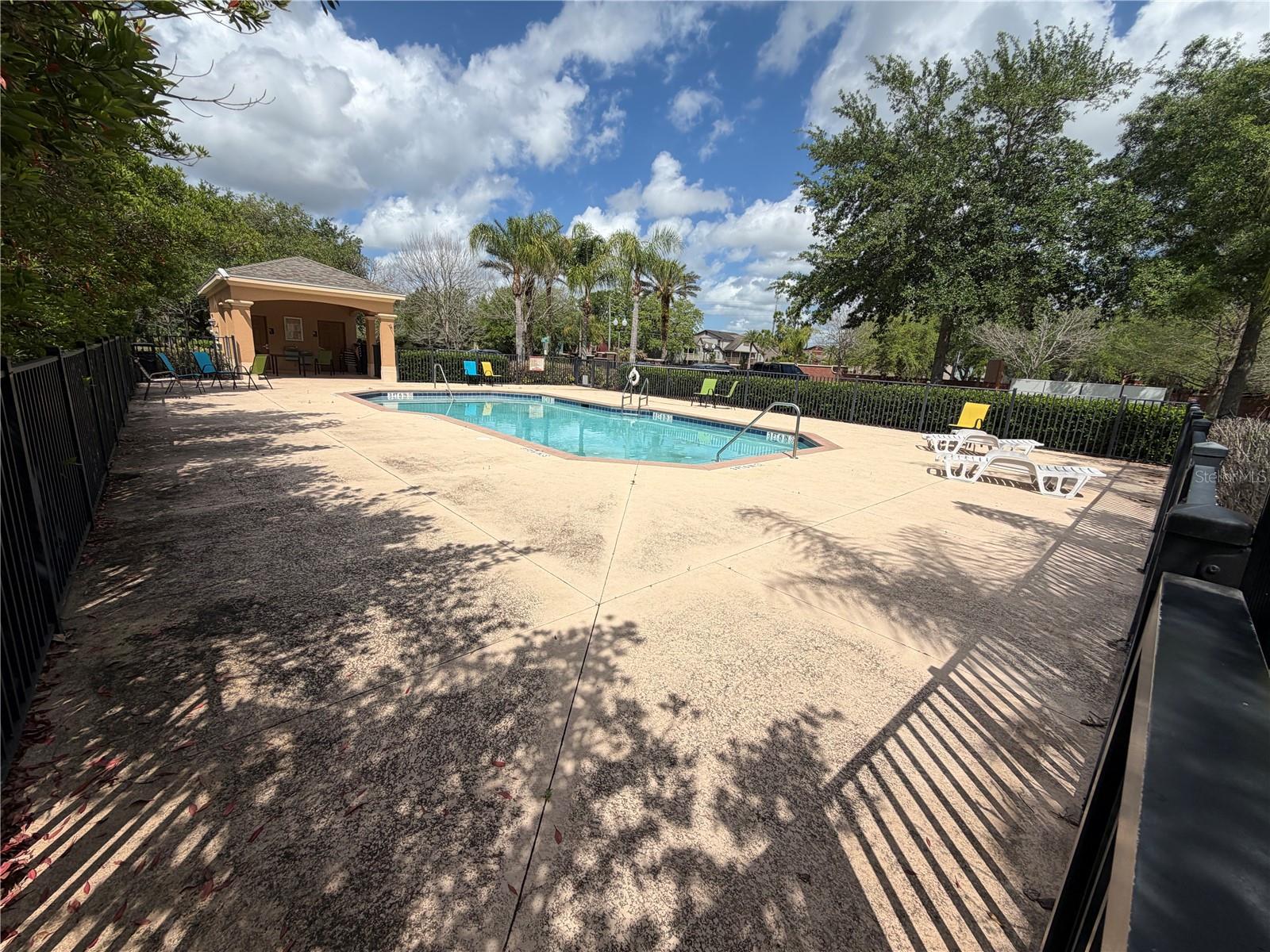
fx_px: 514
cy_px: 476
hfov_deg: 102.1
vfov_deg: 85.7
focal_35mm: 14
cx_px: 635
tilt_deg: -13.9
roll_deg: -2.6
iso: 20
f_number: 2.2
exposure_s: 1/1431
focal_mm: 2.22
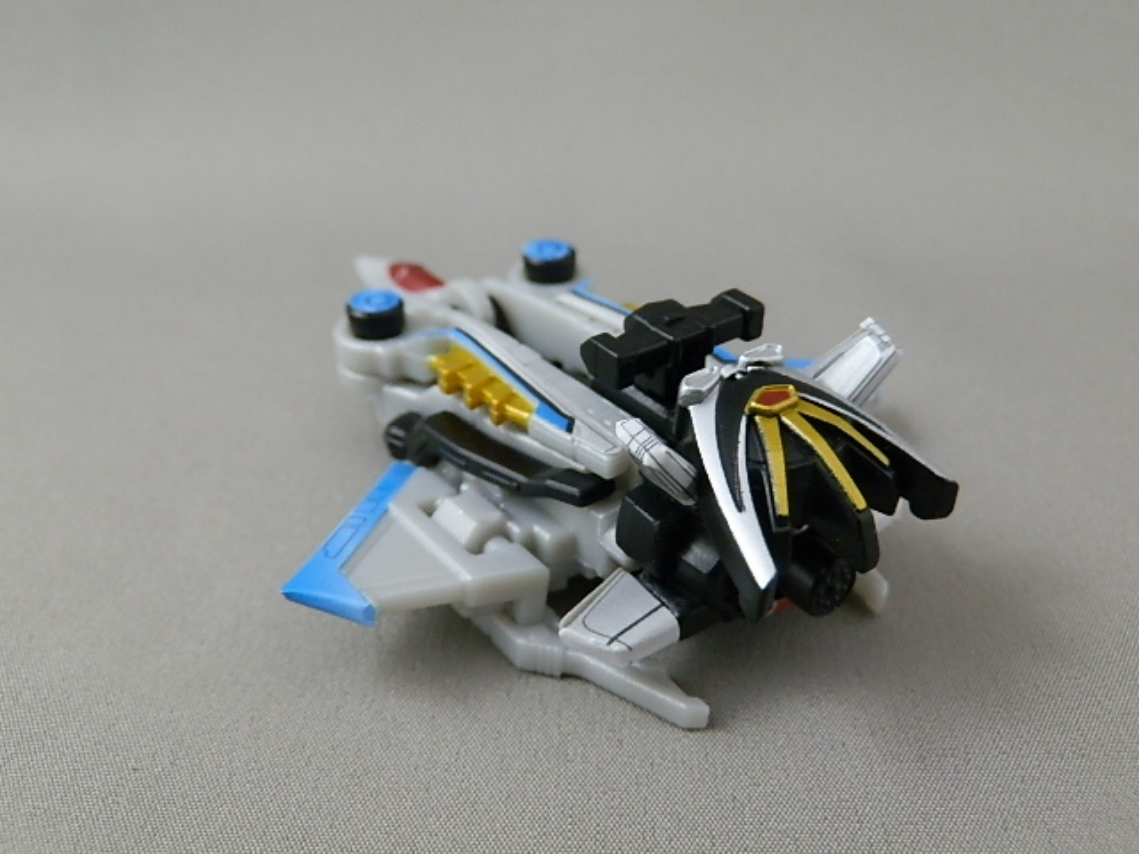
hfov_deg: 54.0
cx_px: 570
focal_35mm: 34
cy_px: 427
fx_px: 1119
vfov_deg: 41.8
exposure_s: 1/8
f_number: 3.5
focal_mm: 6.17
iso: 200
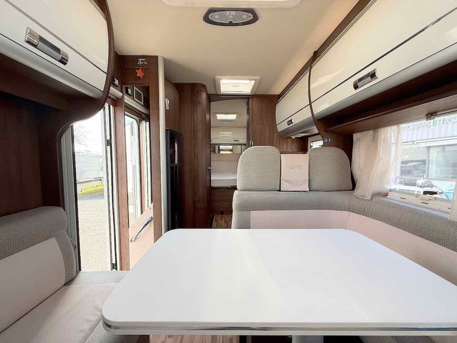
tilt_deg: -0.9
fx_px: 185
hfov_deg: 102.1
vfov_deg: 85.7
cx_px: 228
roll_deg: -2.1
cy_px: 172
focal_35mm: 14
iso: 50
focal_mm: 2.22
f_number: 2.2
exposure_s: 1/164
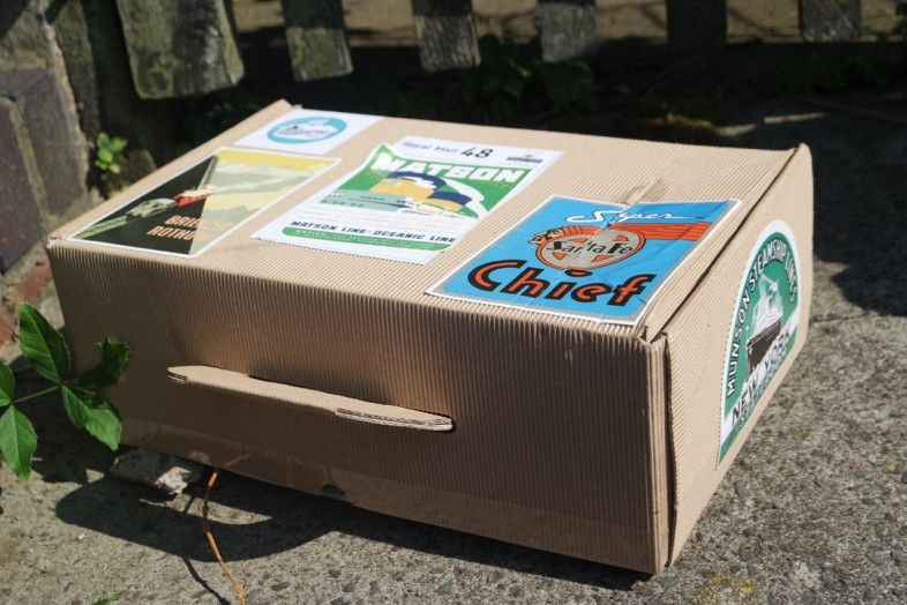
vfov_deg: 27.0
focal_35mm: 50
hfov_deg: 39.6
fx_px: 1260
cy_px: 302
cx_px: 454
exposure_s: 1/320
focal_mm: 33
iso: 100
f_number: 7.1
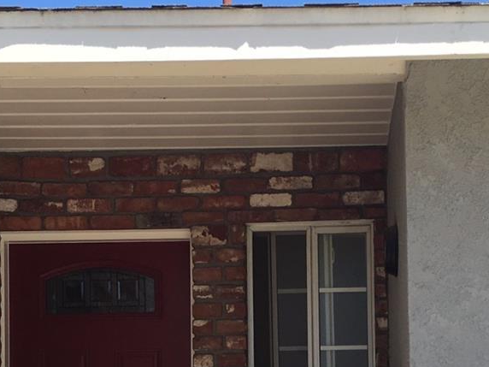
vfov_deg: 18.6
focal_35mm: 76
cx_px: 316
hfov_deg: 25.6
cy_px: 405
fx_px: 1074
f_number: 2.2
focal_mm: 4.15
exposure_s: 1/705
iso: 25
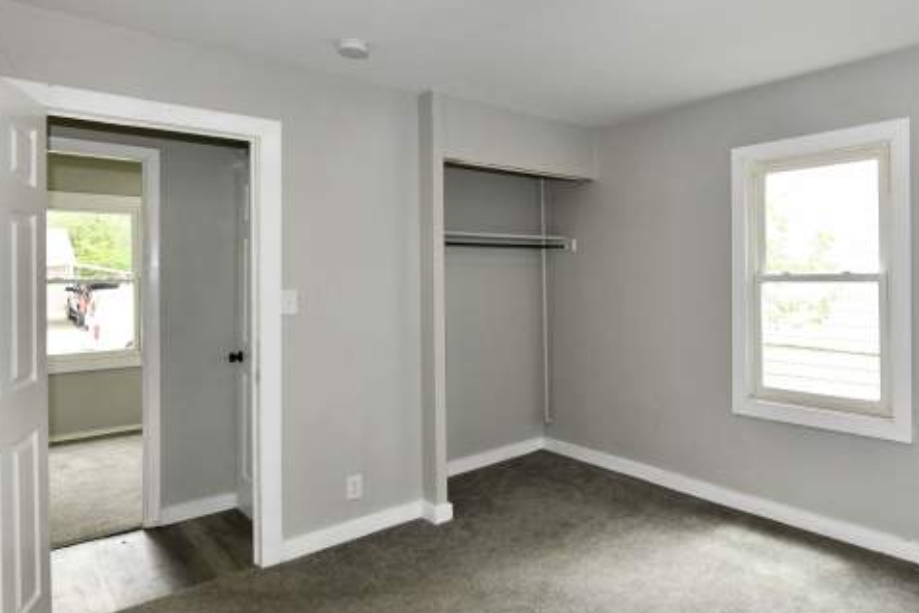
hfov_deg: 76.0
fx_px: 562
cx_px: 617
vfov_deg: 57.2
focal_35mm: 22
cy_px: 289
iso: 640
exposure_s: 1/160
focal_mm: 14
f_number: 6.3
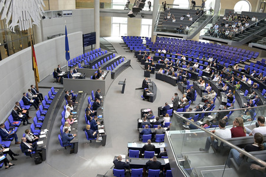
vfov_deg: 46.3
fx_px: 207
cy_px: 88
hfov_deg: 65.5
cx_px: 133
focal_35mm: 28
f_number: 5
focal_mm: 28
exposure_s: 1/400
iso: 8000
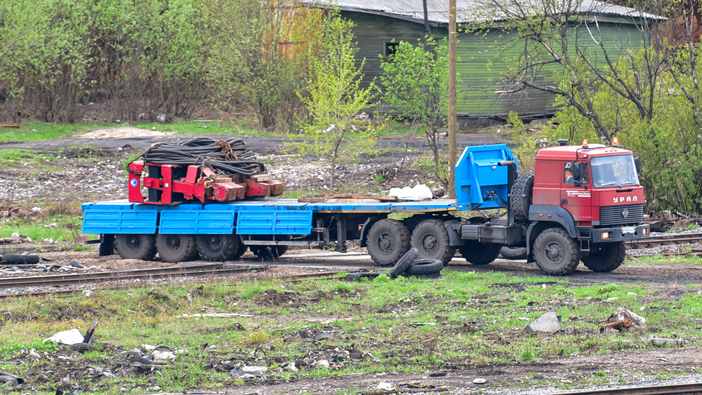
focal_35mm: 373
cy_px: 142
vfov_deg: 3.3
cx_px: 374
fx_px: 6944
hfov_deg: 5.8
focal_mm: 300
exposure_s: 1/320
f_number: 7.1
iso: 640
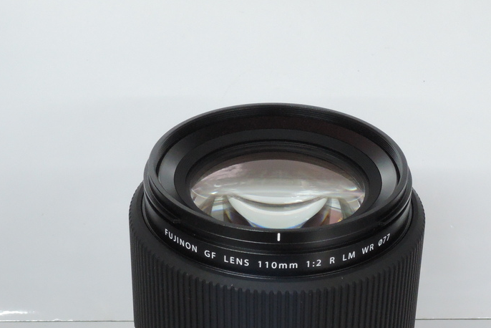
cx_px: 271
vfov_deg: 13.6
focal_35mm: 100
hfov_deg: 20.4
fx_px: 1364
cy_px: 304
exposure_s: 1/20
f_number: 8
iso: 800
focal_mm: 11.8
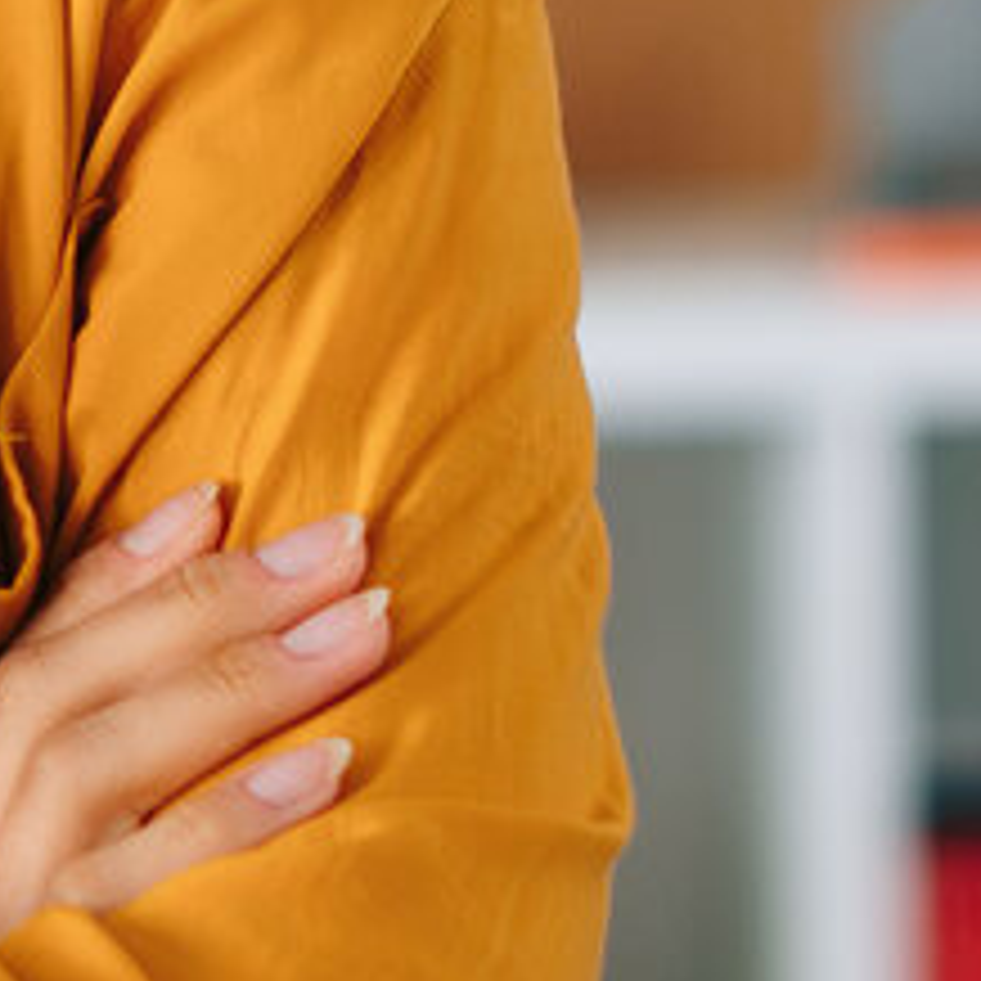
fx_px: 12472
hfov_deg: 4.4
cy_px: -191
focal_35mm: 389
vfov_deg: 4.5
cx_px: -1071
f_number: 2.2
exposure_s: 1/320
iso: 640
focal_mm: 50
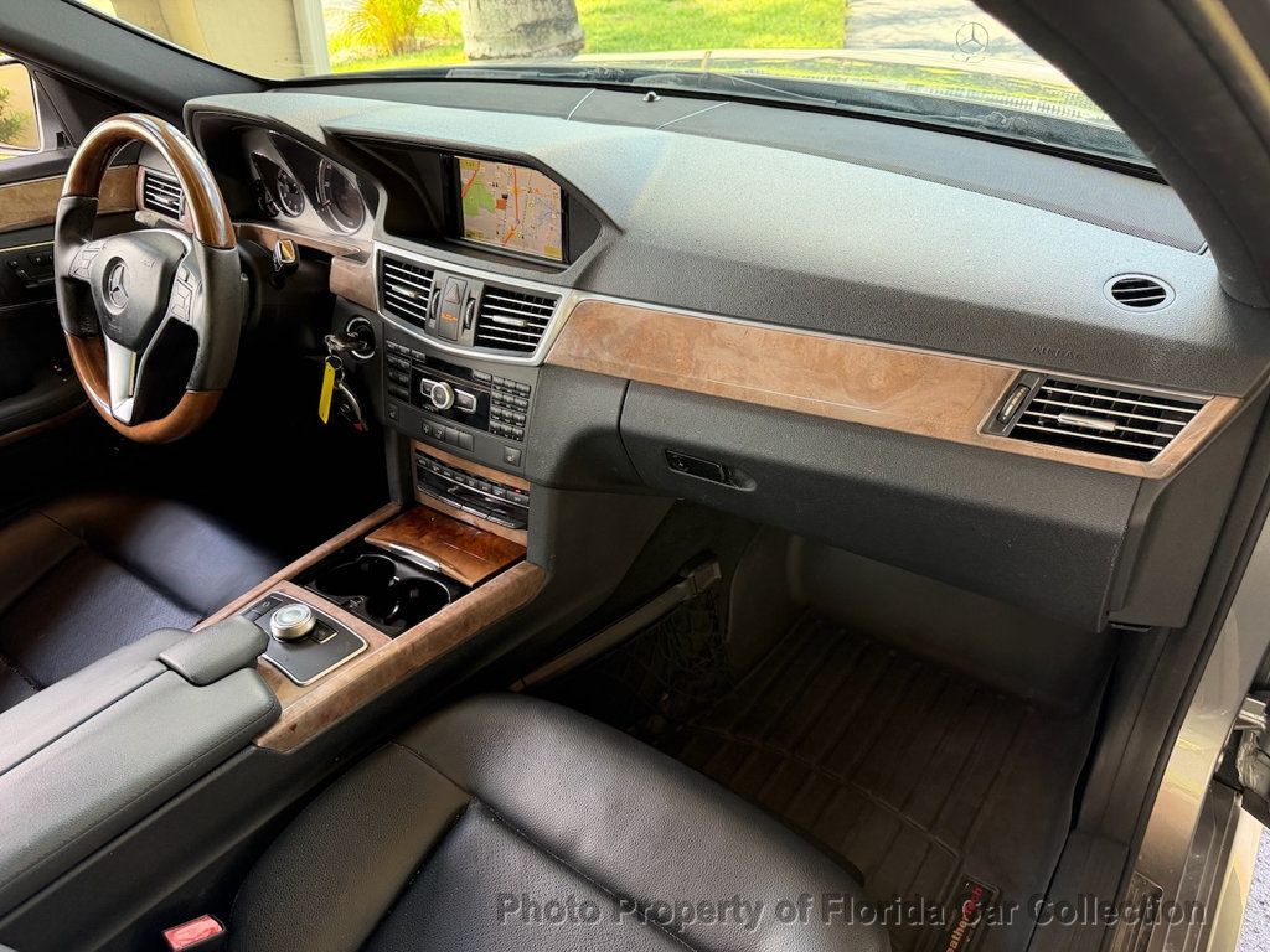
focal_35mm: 24
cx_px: 635
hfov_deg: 71.6
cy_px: 476
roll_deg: +4.1
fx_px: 881
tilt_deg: -36.4
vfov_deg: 56.8
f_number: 1.78
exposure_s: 1/109
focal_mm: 6.76
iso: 200
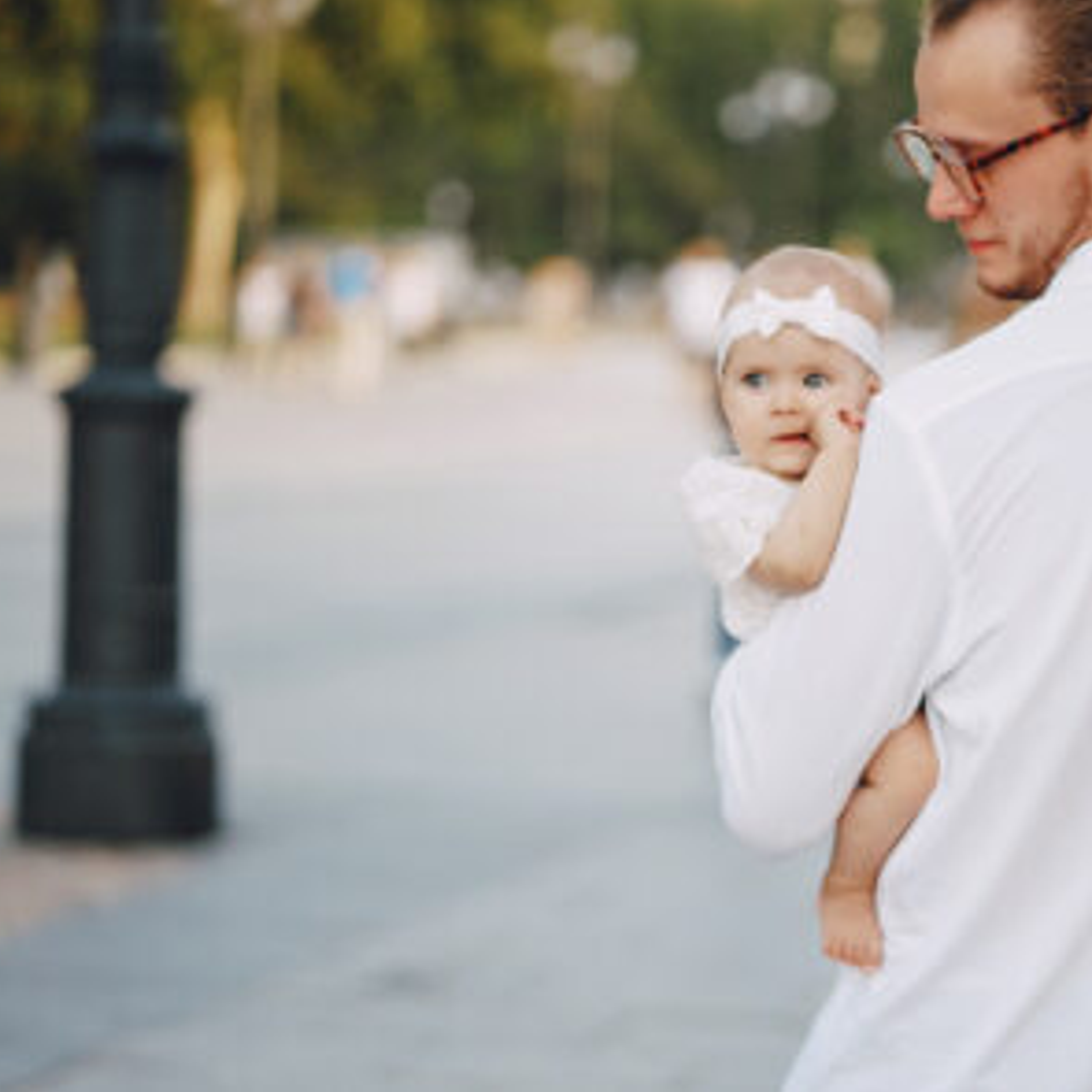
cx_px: 801
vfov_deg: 15.8
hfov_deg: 15.8
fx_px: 3926
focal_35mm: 110
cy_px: 542
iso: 100
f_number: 2.2
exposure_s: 1/500
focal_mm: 85
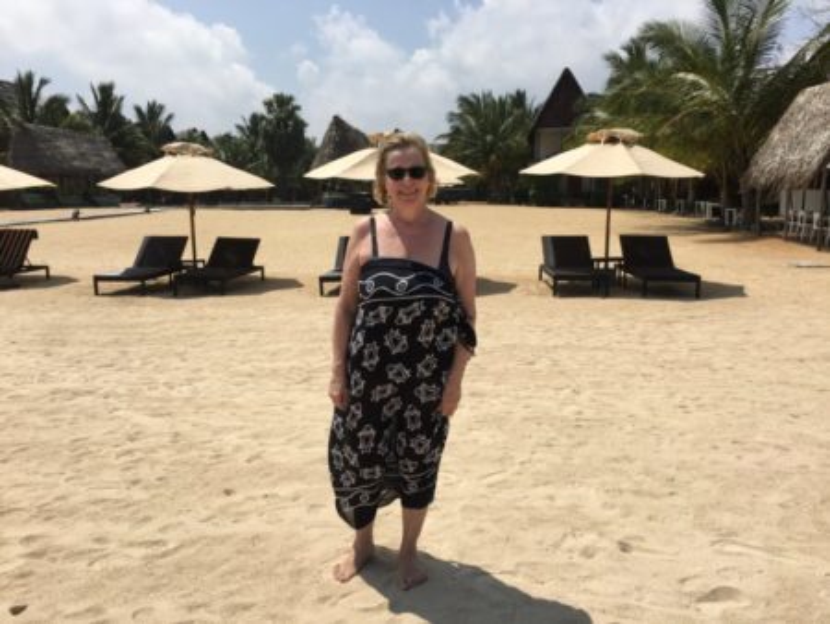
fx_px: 696
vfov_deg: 48.3
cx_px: 415
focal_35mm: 29
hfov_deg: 61.6
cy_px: 312
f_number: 2.2
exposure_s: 1/2747
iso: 25
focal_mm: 4.15
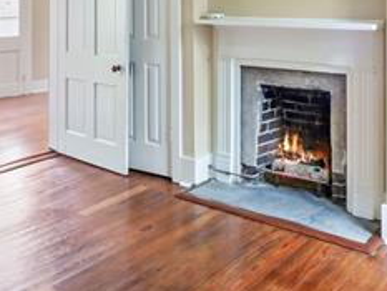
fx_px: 492
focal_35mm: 44
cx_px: 199
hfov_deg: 42.9
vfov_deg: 31.1
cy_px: 18
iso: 800
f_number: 4
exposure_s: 1/10
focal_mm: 8
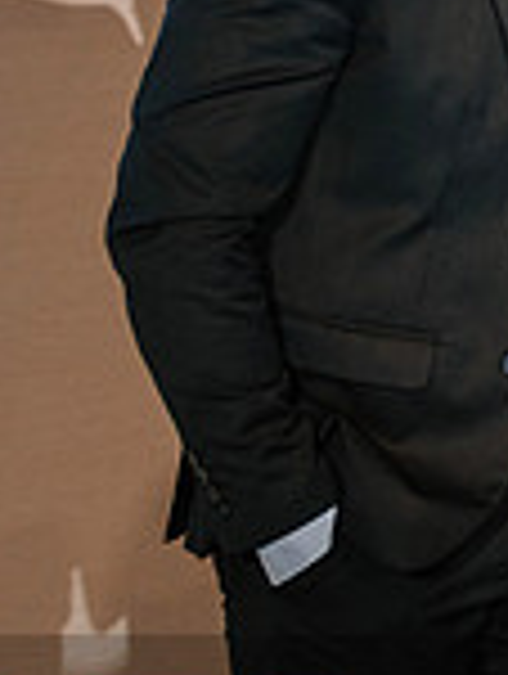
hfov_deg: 10.2
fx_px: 2517
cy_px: 113
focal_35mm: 129
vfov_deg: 15.1
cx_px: 1155
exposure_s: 1/60
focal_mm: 21.3
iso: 800
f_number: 2.8
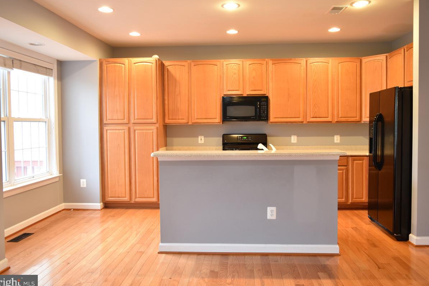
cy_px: 137
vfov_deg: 44.9
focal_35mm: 29
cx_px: 218
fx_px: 345
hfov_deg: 63.7
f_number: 3.5
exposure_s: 1/8
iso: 200
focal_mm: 18
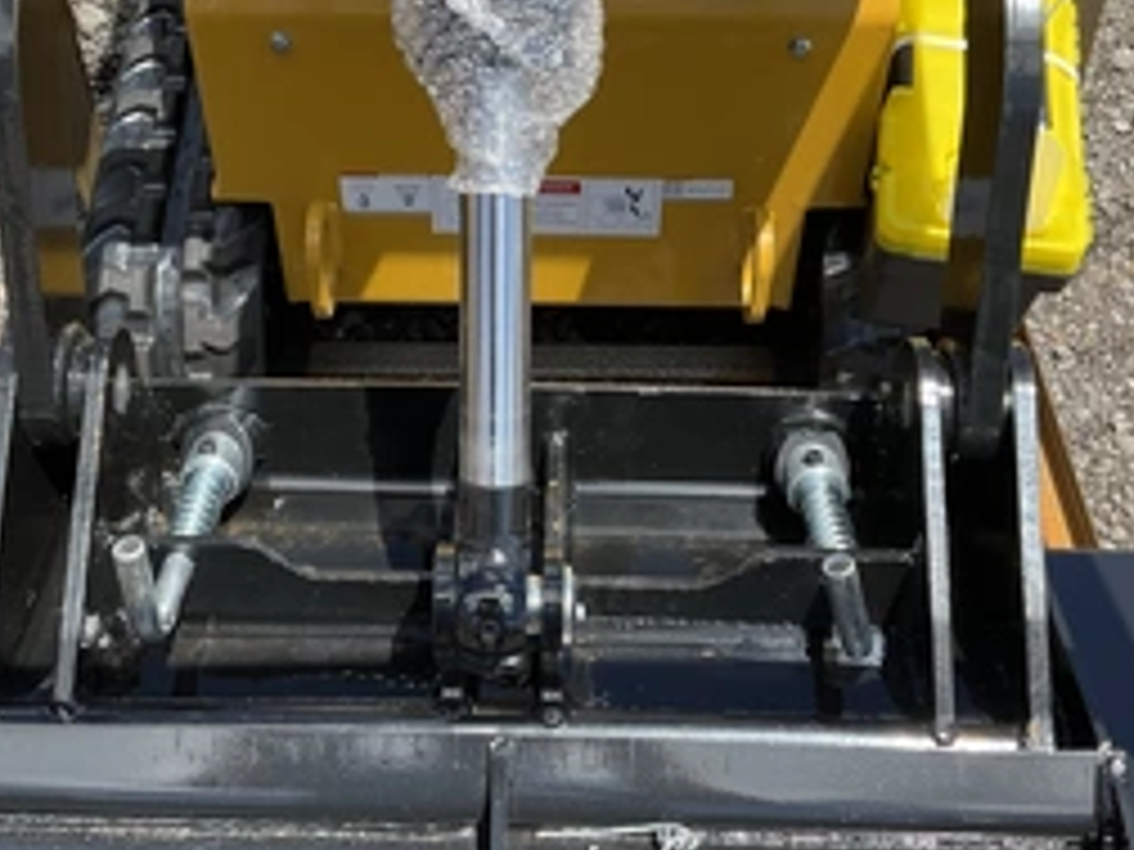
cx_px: 518
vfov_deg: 31.4
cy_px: 346
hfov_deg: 41.2
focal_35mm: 46
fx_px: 1507
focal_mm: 3
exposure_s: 1/944
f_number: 1.8
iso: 25
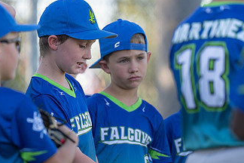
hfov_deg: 5.4
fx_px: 2596
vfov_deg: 3.6
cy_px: 98
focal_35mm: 383
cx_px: 106
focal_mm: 200
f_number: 2.8
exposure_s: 1/320
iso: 125
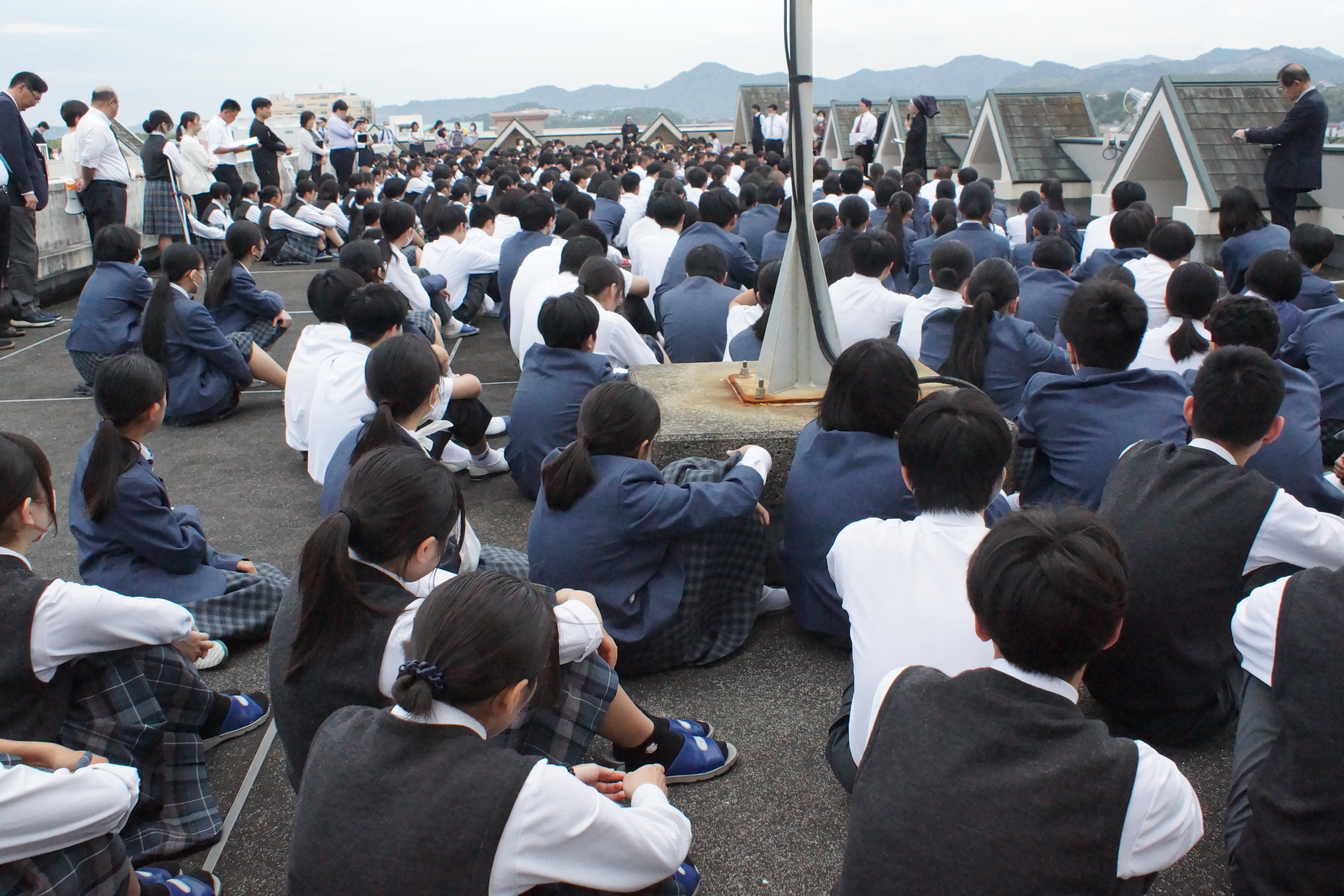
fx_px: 1120
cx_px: 672
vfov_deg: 43.6
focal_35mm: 30
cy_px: 448
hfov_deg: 61.9
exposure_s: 1/6400
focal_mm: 20
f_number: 5.6
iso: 3200
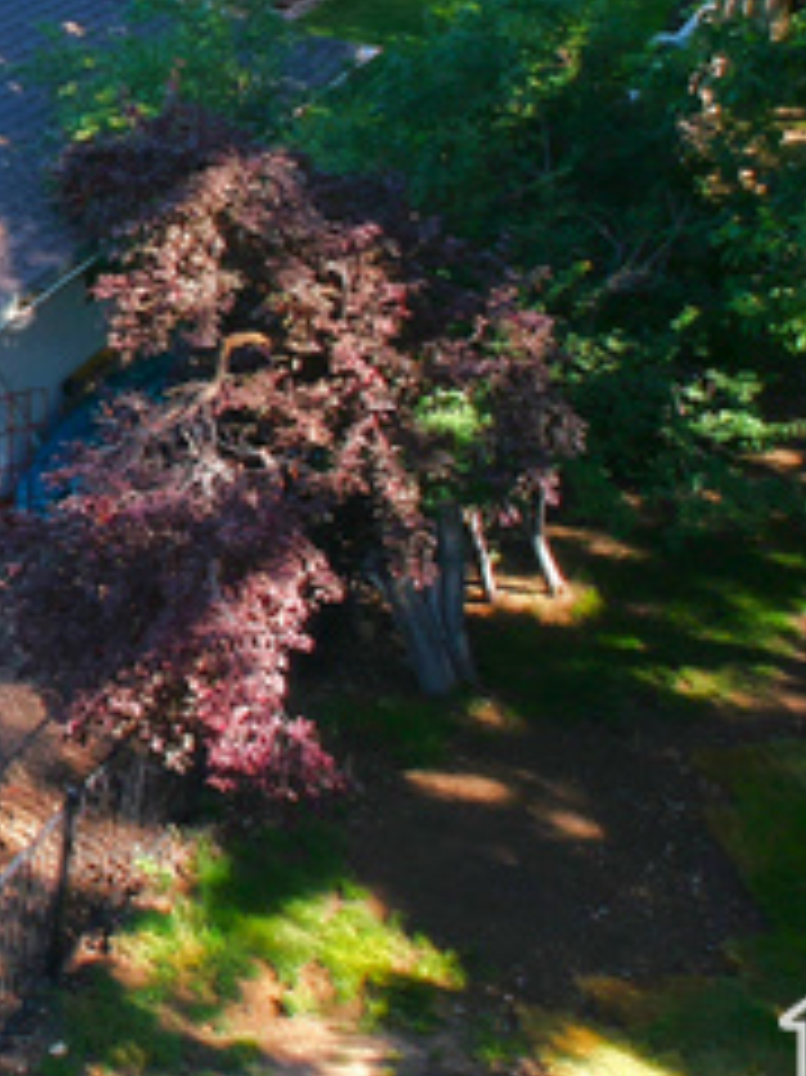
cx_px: -482
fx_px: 2082
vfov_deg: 27.7
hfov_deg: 18.7
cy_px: 63
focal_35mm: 67
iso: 100
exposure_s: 1/320
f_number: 2.6
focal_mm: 4.49
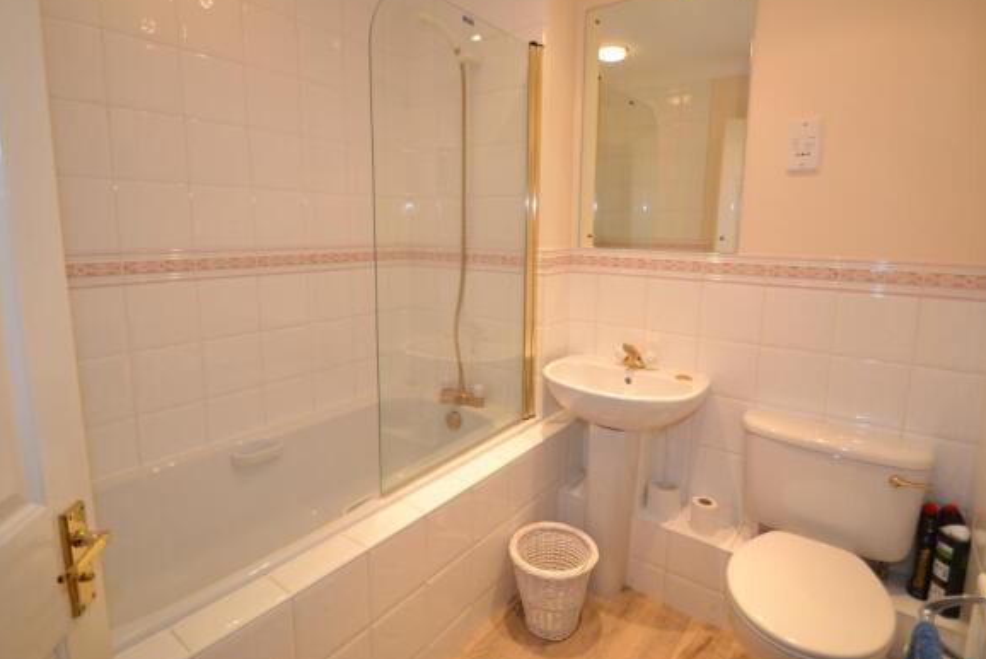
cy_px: 293
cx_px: 501
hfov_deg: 93.2
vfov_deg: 70.3
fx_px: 466
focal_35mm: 17
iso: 400
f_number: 4
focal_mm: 10
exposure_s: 1/60
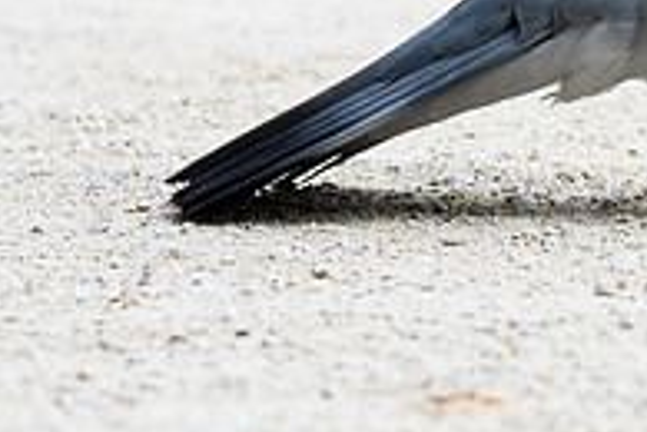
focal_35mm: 199
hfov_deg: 10.1
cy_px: 10
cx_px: 922
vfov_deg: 6.9
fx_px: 3576
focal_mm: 26
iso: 100
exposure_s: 1/320
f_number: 4
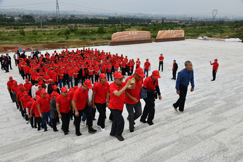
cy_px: 81
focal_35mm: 30
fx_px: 202
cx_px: 122
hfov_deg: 61.9
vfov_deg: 43.6
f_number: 11
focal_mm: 30
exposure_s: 1/250
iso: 640
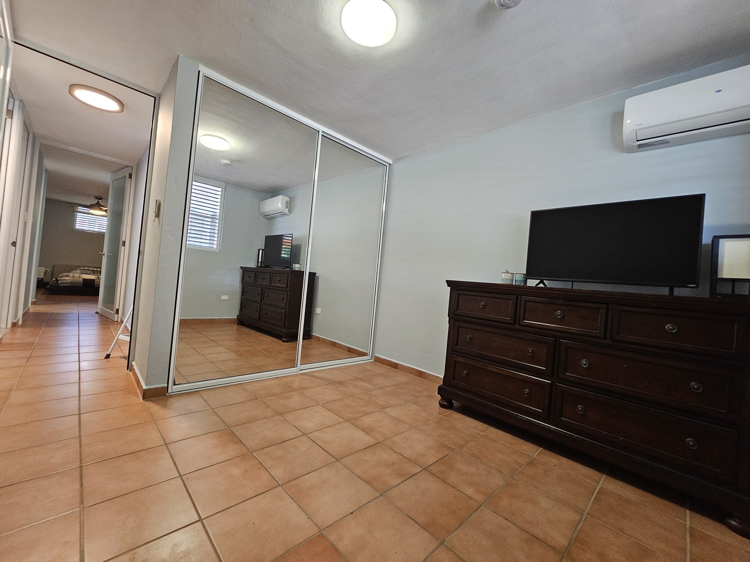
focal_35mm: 13
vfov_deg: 89.9
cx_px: 375
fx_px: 282
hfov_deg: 106.2
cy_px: 281
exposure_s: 1/40
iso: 400
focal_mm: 2.2
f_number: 2.2
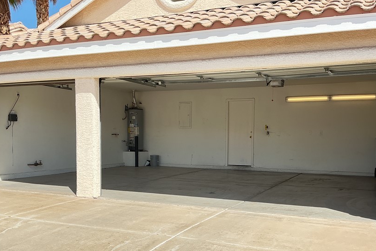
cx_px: 201
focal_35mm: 38
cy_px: 163
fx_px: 397
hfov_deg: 50.7
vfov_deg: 34.8
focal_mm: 3
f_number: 1.8
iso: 25
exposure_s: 1/606
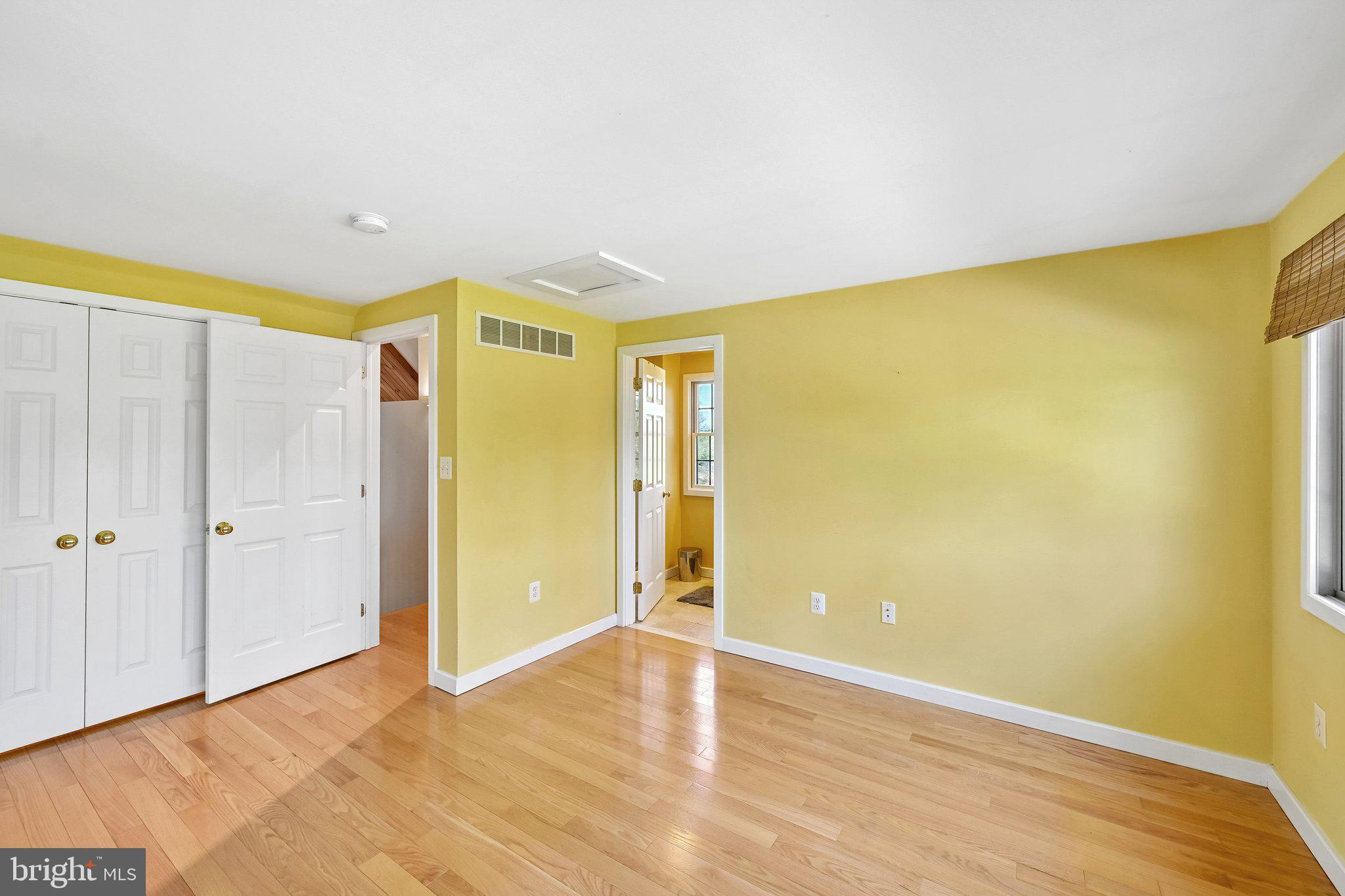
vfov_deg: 81.2
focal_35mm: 14
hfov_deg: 104.3
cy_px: 448
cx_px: 672
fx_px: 523
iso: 400
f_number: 8
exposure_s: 1/8
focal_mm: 14
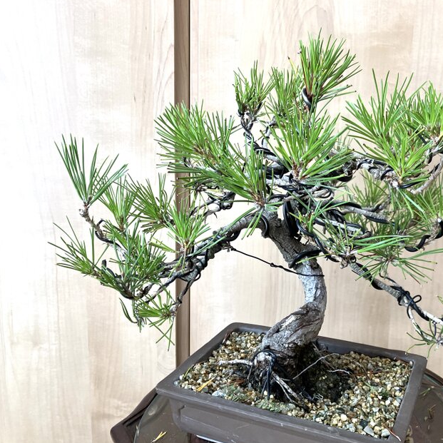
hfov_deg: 47.6
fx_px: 492
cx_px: 298
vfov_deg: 48.5
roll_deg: -3.2
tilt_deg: -12.0
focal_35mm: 34
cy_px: 223
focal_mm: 3.99
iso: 80
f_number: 1.8
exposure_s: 1/115
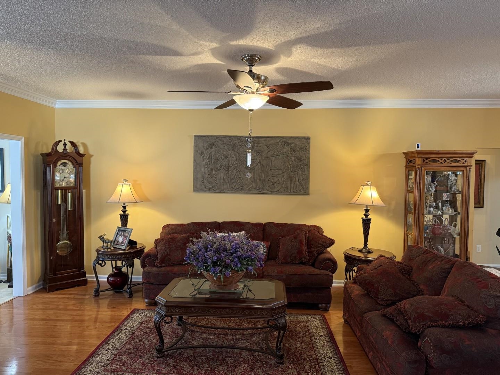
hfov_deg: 71.6
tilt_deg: -1.9
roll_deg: -0.9
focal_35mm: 24
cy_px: 188
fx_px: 347
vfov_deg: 56.8
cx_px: 250
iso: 250
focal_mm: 6.76
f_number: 1.78
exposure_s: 1/60
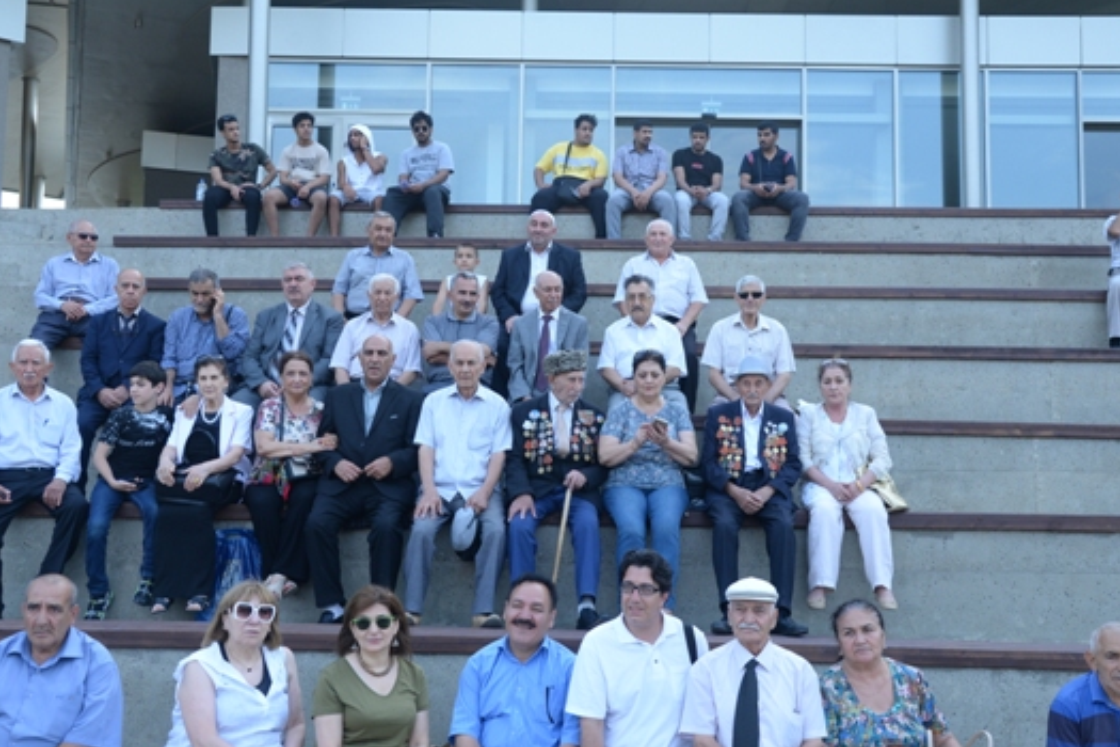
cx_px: 570
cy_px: 400
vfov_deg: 34.2
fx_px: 1213
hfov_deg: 49.6
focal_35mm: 39
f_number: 5.6
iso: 560
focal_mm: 32
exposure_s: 1/250
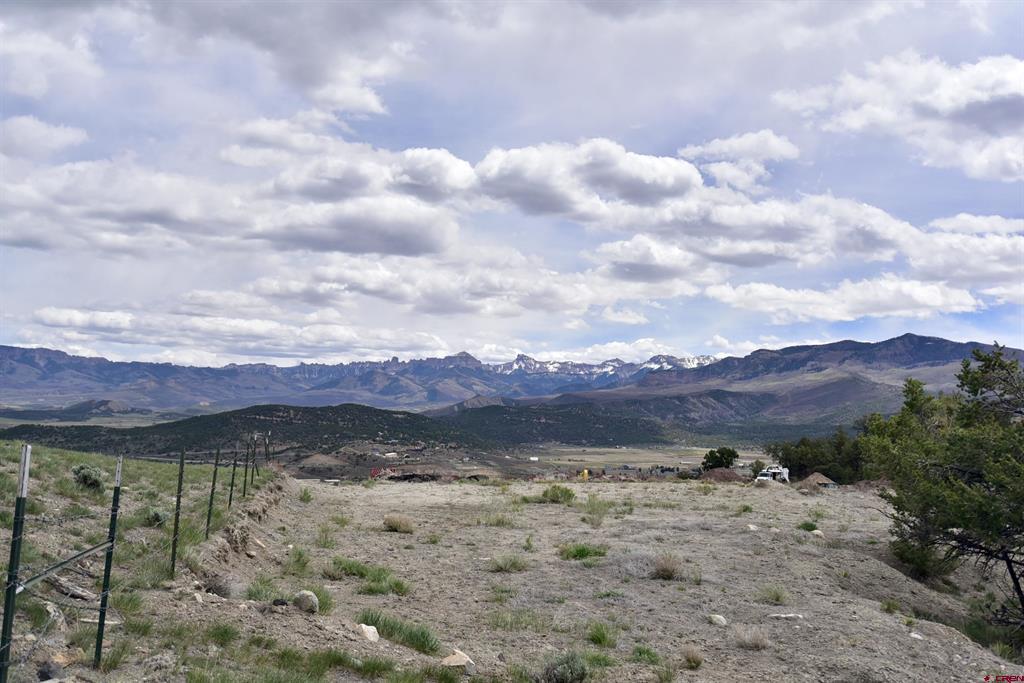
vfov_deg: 37.9
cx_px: 512
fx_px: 996
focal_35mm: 35
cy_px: 342
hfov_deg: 54.4
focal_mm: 35
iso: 400
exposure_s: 1/4000
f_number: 4.5
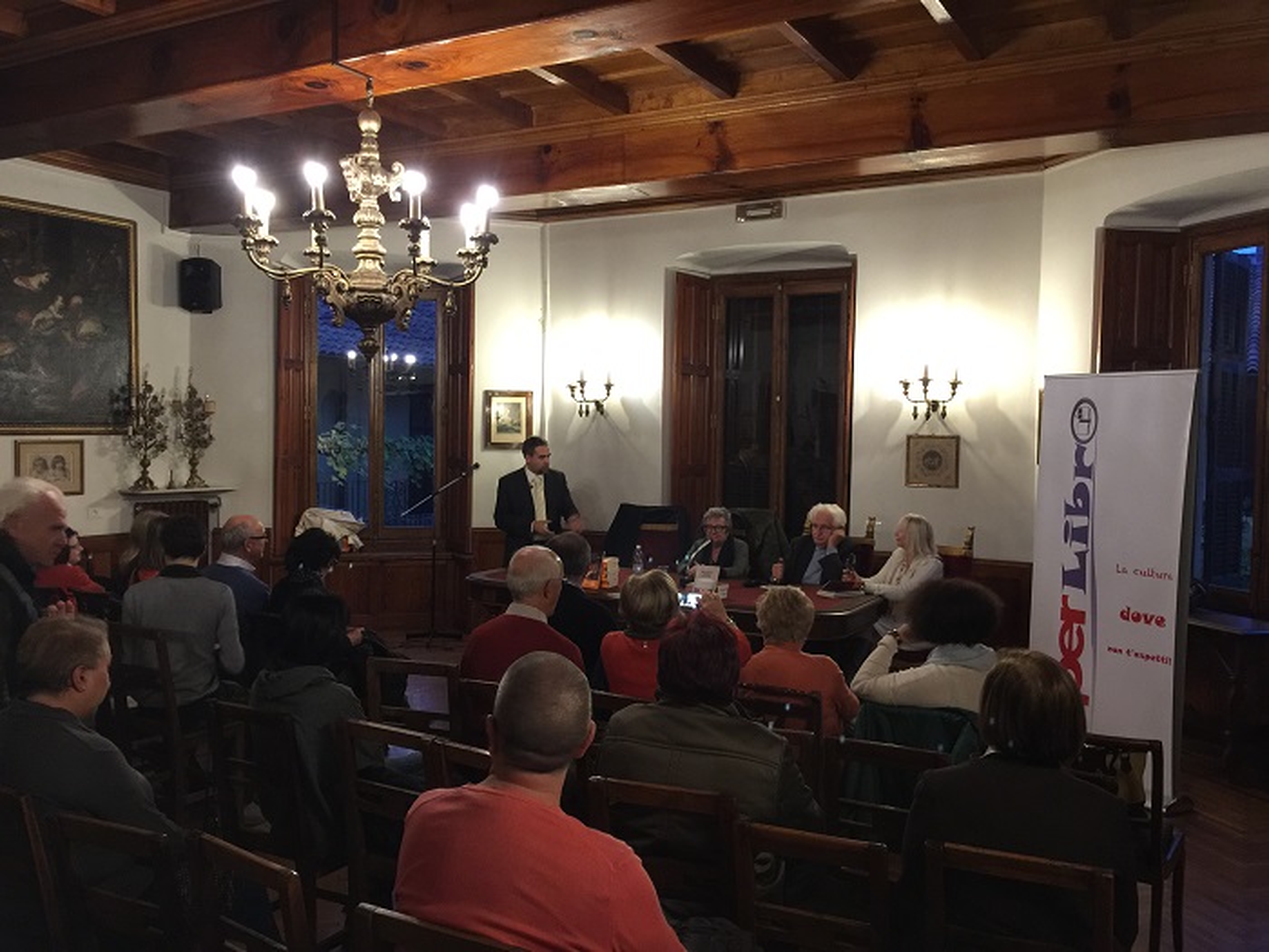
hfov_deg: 61.7
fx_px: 1063
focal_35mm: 29
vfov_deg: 48.2
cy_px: 476
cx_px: 634
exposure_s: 1/10
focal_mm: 4.15
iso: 100
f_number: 2.2
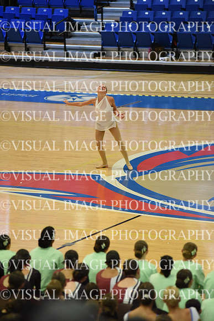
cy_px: 160
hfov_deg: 6.9
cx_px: 107
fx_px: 1782
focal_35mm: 200
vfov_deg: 10.3
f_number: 2.8
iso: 8000
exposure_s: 1/1000
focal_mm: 200
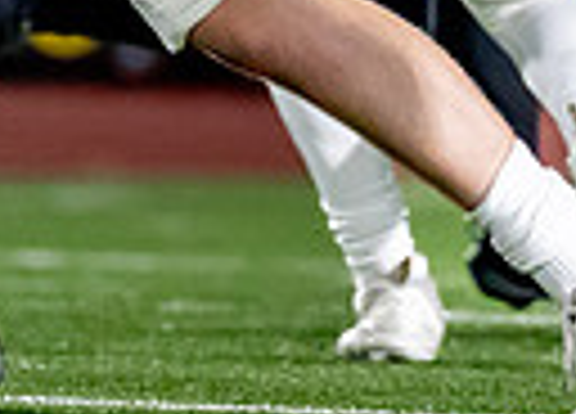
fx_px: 28541
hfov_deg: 1.2
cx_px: 481
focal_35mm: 1741
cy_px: -286
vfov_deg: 0.8
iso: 3200
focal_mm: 200
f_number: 2.8
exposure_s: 1/1250
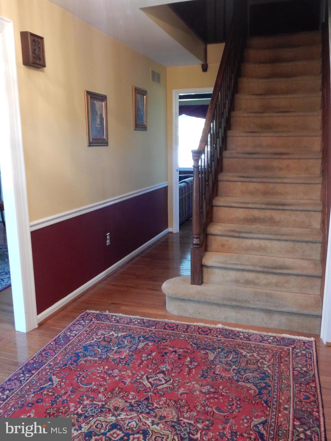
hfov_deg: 46.8
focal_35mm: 30
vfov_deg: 60.0
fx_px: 382
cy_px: 220
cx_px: 166
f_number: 4.2
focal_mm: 5.4
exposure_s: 1/8
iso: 400
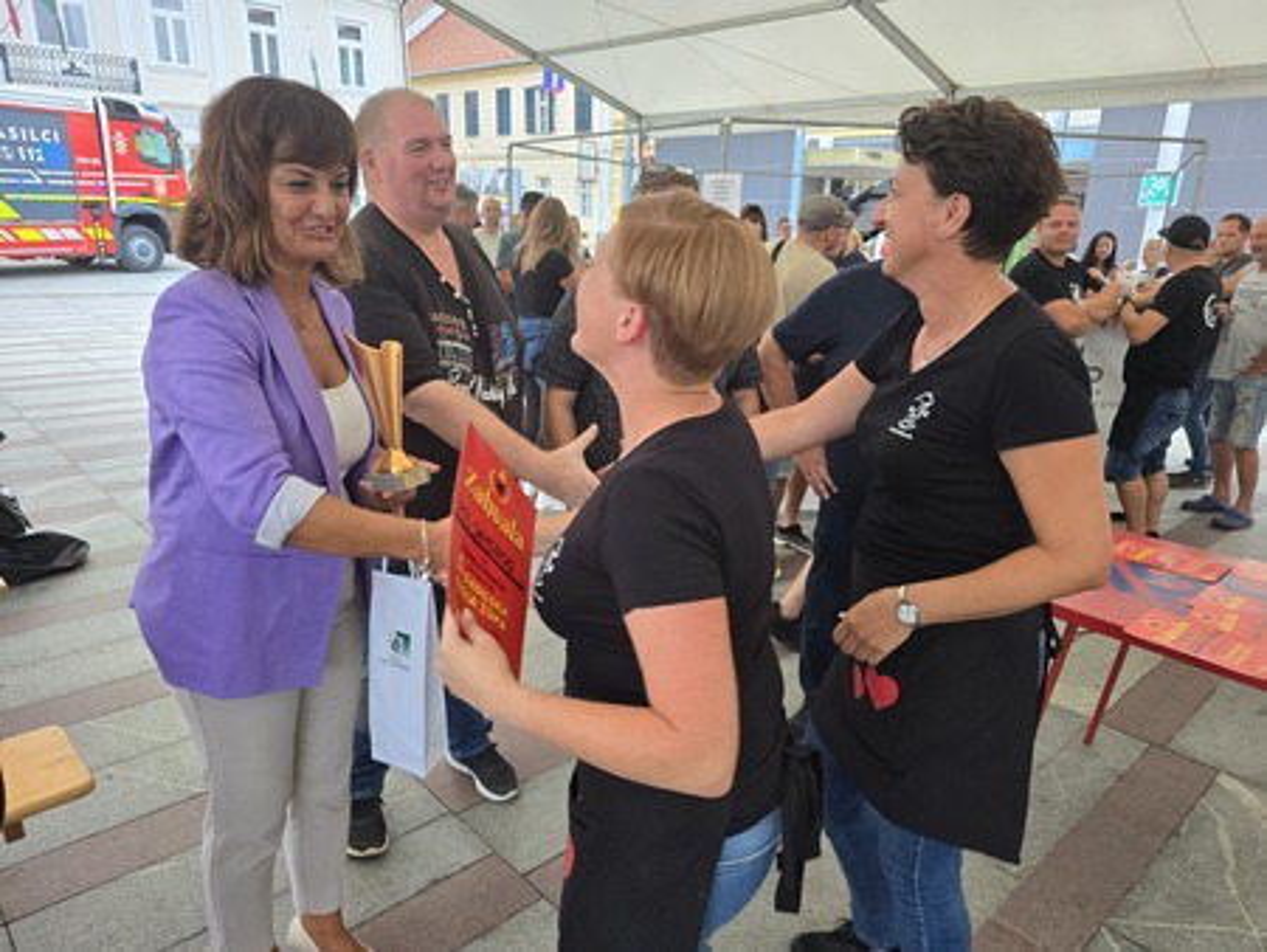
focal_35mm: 23
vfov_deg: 58.9
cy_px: 476
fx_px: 842
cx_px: 634
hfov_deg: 73.9
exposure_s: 1/120
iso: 250
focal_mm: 6.3
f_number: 1.7
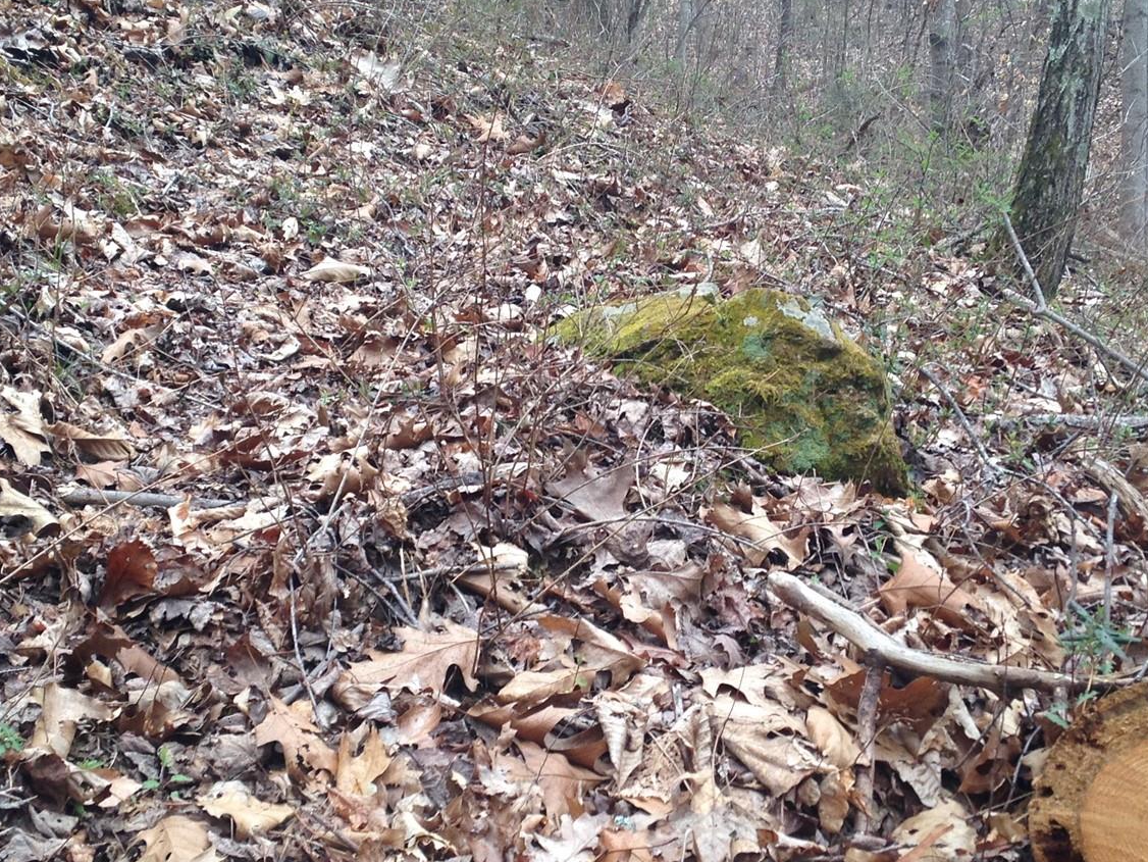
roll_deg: +3.8
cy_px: 438
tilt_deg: -6.2
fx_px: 1990
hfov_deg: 32.2
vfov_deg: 24.4
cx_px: 555
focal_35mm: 60
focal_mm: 4.12
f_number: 2.4
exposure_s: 1/233
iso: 50
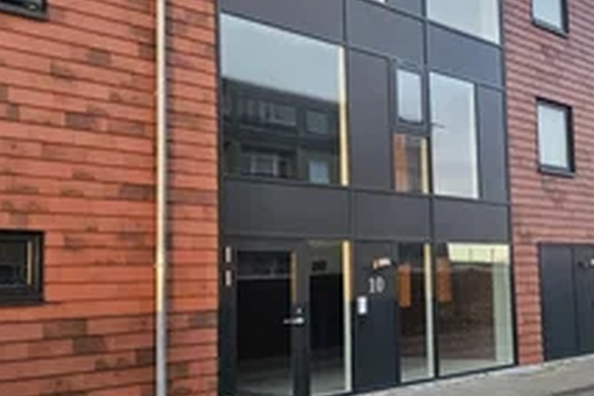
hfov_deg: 41.5
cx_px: 485
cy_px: 218
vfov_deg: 29.8
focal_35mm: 45
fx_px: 742
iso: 80
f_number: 1.8
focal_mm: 5.4
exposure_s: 1/100
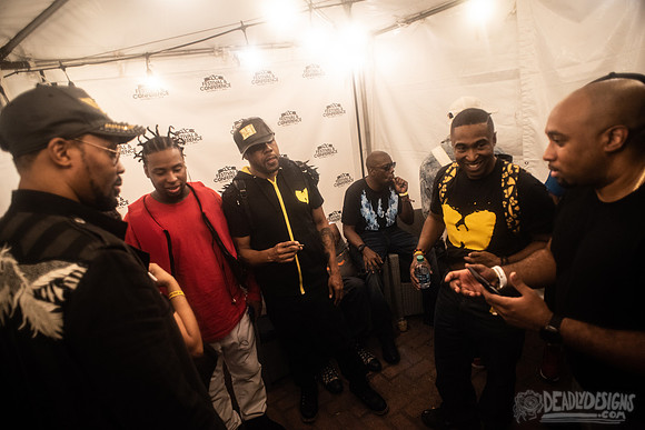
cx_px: 322
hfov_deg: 84.0
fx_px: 358
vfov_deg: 62.0
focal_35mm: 20
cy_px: 215
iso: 1600
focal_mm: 20
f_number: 3.5
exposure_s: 1/100
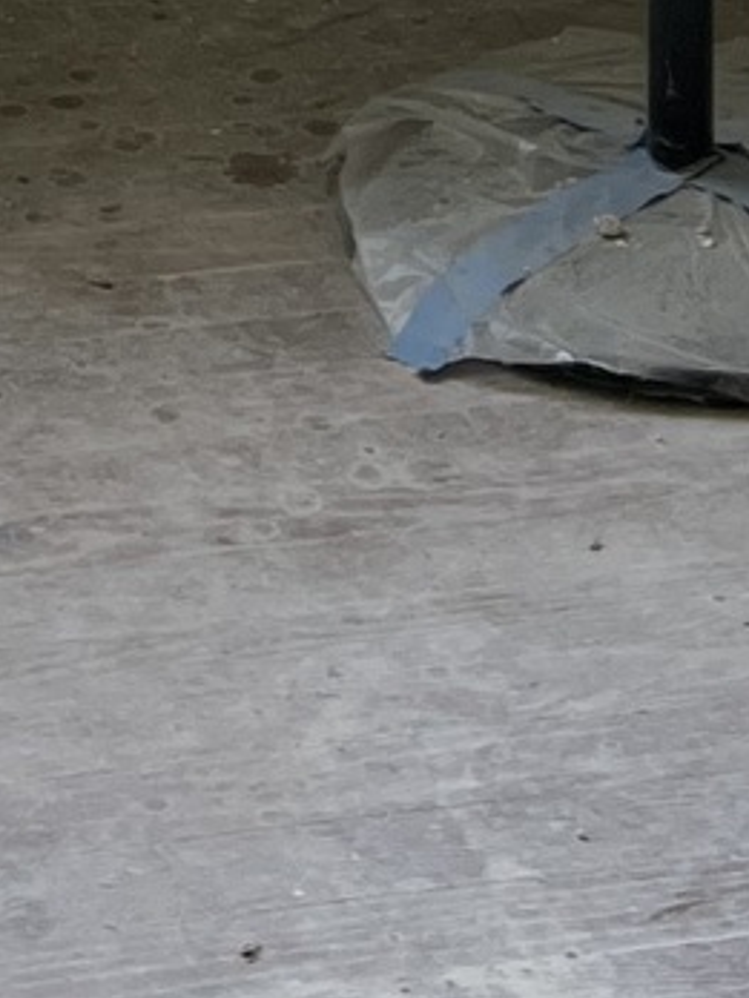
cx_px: -393
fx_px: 4962
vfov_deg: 9.9
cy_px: -1477
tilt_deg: -5.7
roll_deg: +2.0
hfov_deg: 8.4
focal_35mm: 172
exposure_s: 1/123
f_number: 1.5
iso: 32
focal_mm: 5.7
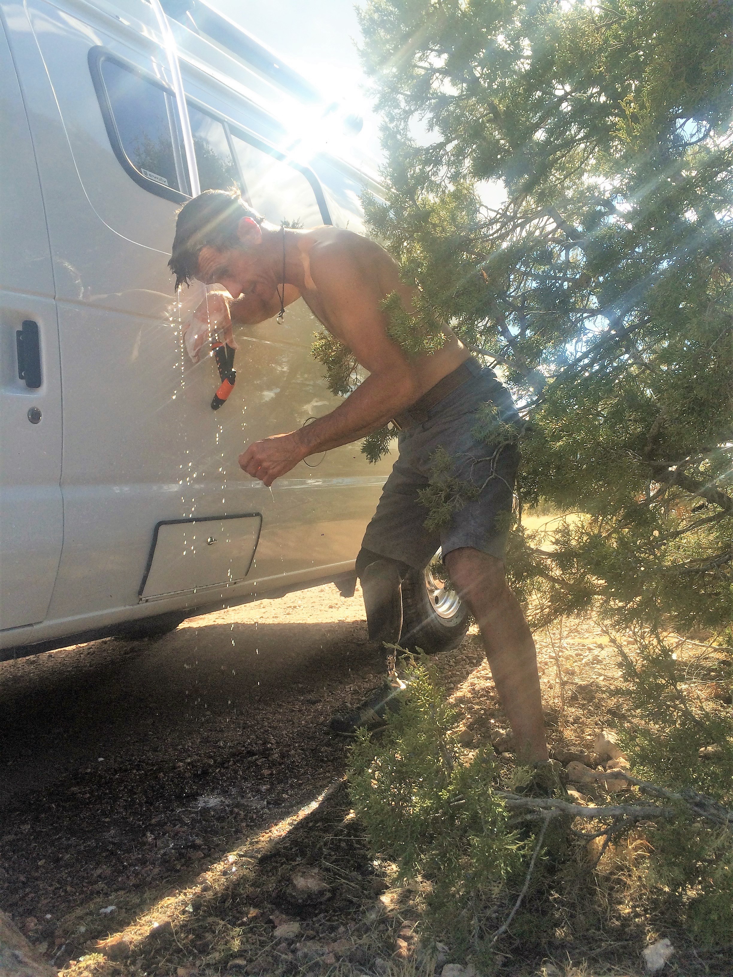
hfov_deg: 48.2
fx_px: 819
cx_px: 366
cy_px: 488
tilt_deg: -1.1
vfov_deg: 61.7
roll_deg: +3.2
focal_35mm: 29
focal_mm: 4.15
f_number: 2.2
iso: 32
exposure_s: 1/622
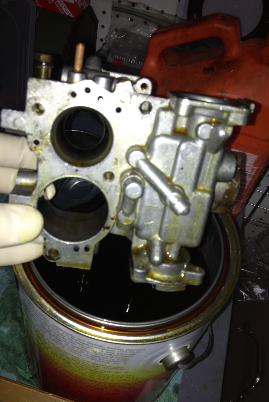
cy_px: 203
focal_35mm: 37
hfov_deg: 35.9
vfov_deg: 51.9
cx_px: 116
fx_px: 414
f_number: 2.4
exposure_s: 1/33
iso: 50
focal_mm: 4.3
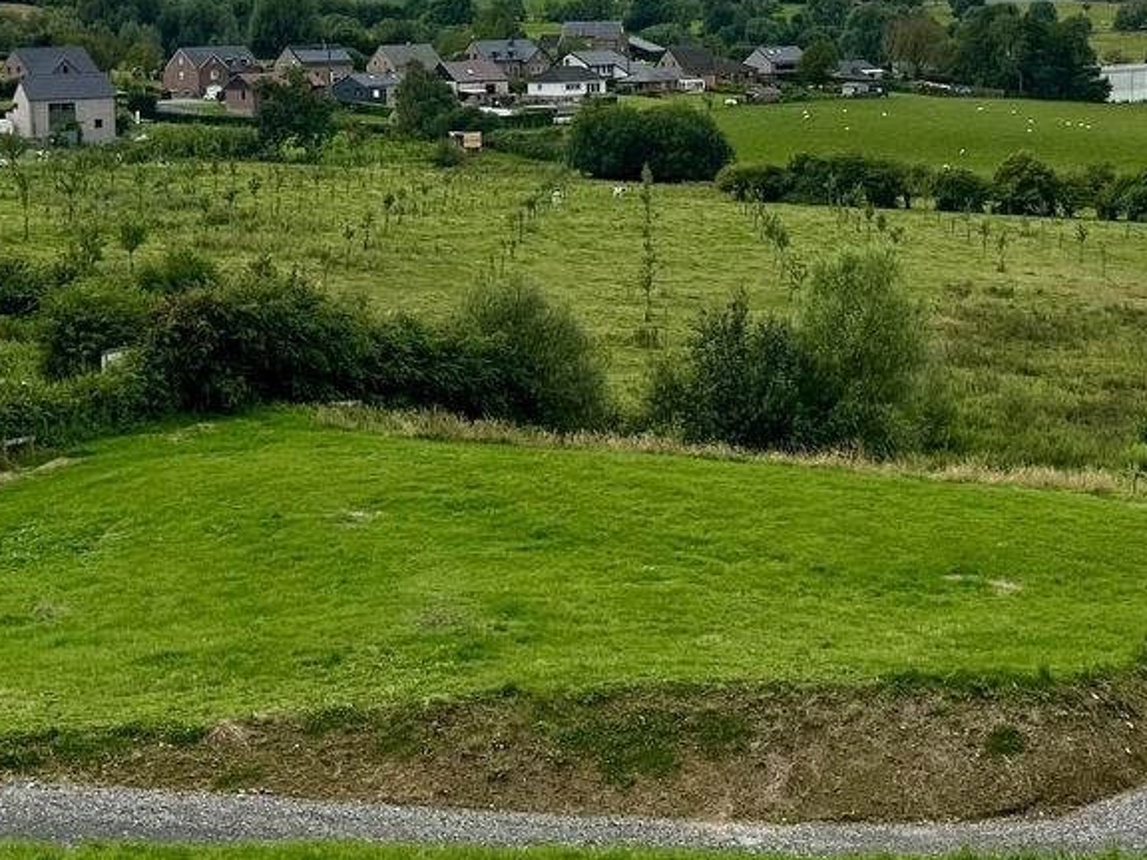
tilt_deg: -1.4
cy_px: 90
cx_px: 936
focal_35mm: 75
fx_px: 2485
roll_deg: +1.9
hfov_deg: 25.5
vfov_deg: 19.3
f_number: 1.78
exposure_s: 1/3356
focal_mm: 6.86
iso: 80
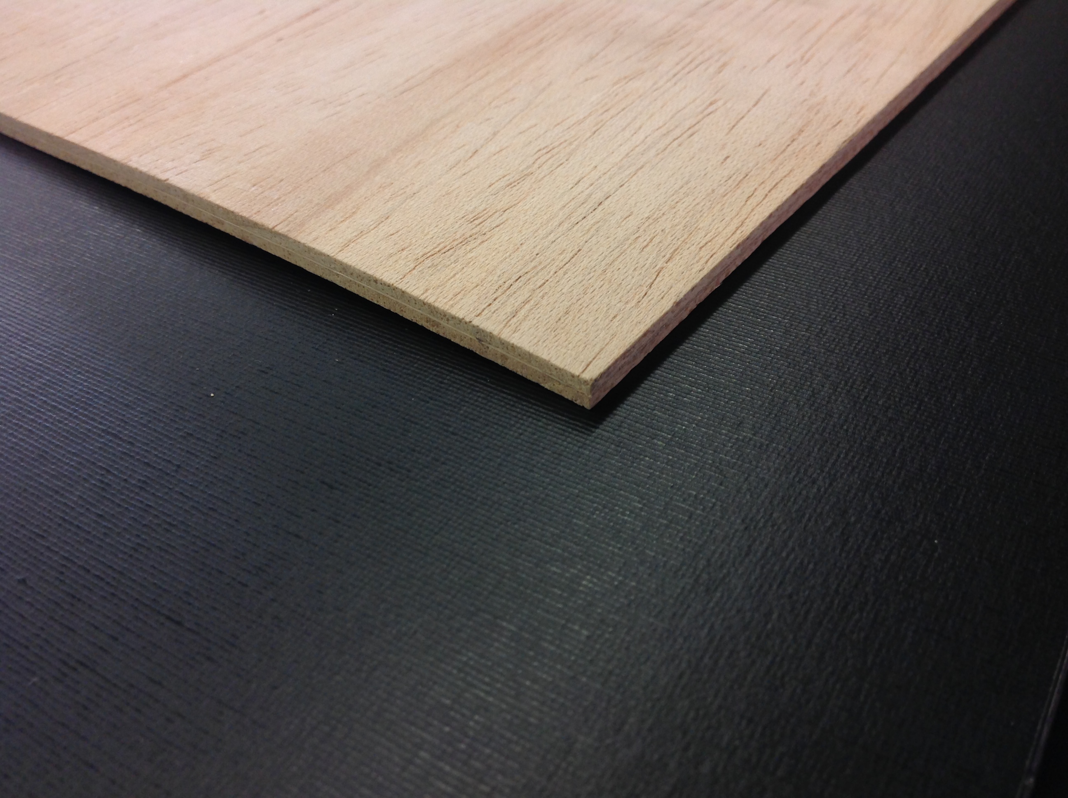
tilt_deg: -40.8
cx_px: 534
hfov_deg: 52.7
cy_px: 399
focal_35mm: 35
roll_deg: +3.0
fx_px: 1078
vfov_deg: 40.6
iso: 50
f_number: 2.4
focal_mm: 4.28
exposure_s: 1/25
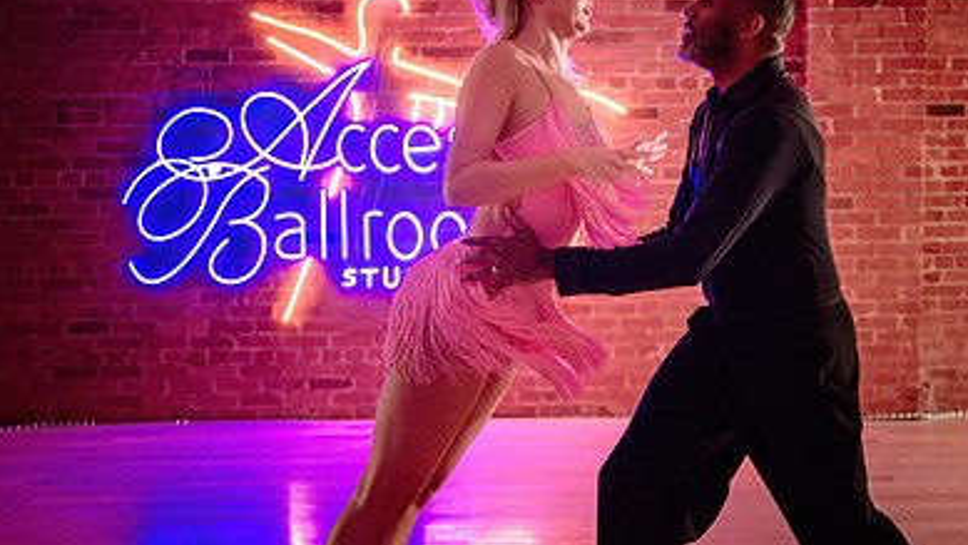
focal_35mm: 51
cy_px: 327
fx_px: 1309
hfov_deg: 40.0
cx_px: 664
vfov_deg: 23.5
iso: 2500
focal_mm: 28
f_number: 1.4
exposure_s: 1/250
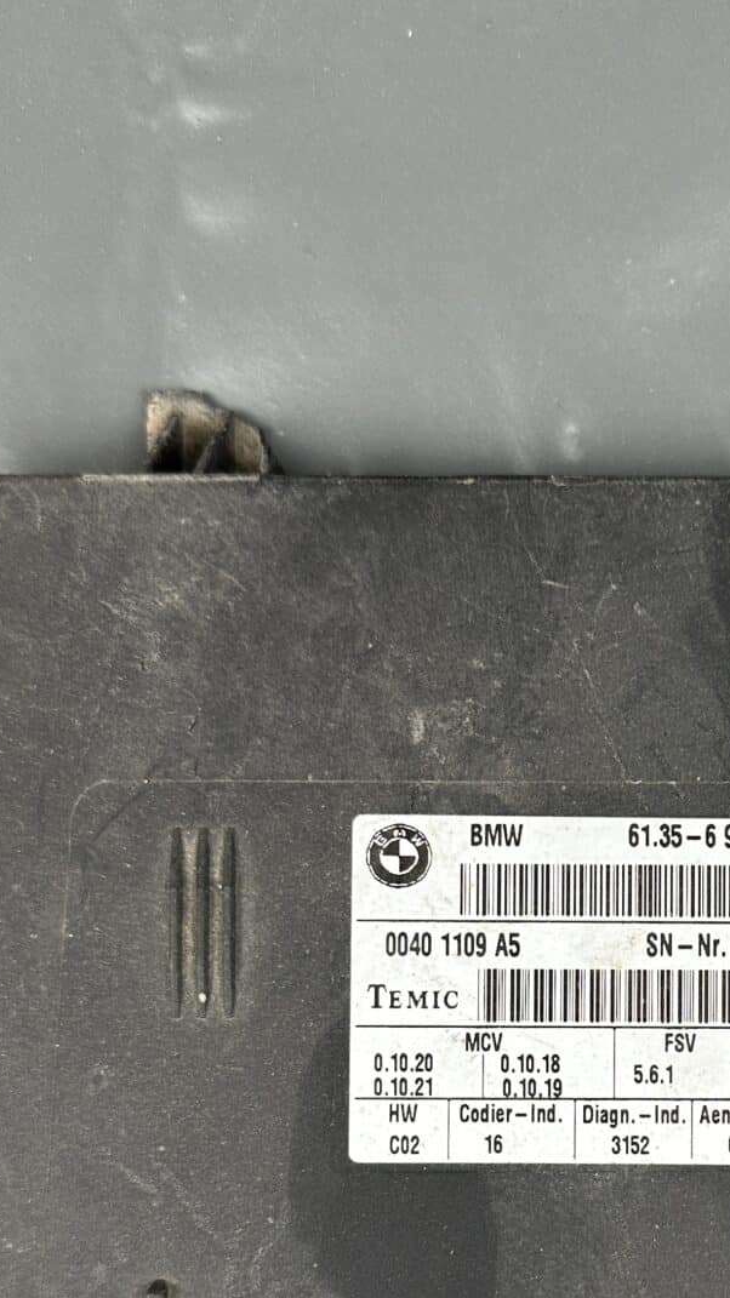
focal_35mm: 50
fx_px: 1722
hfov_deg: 23.4
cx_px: 641
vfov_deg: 39.9
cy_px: 1008
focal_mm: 6.86
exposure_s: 1/100
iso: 160
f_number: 1.78
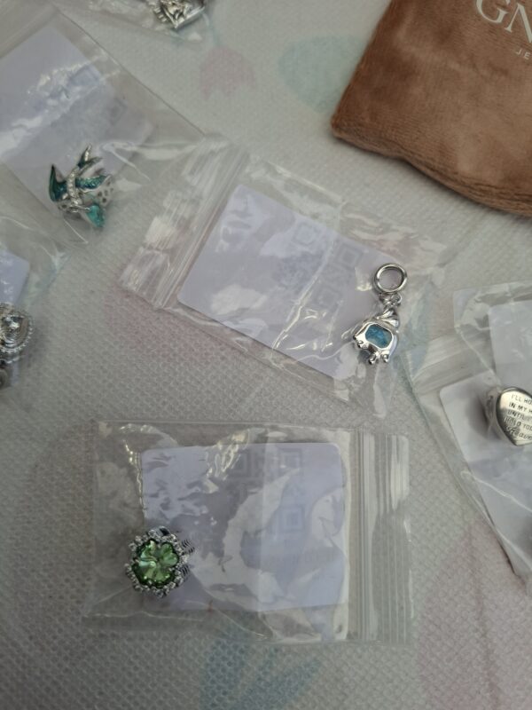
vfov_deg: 73.9
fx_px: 471
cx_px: 266
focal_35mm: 23
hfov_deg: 58.9
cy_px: 355
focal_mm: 5.54
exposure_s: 1/545
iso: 50
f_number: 1.8
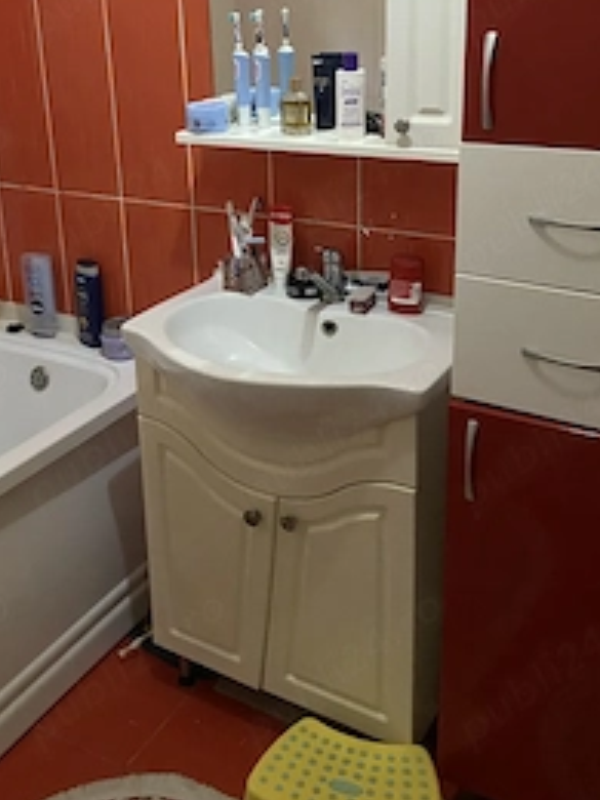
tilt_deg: -14.6
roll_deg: +3.8
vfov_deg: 45.9
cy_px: 249
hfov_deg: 35.8
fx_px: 924
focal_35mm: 40
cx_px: 234
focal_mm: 4.25
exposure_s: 1/25
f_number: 1.8
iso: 640
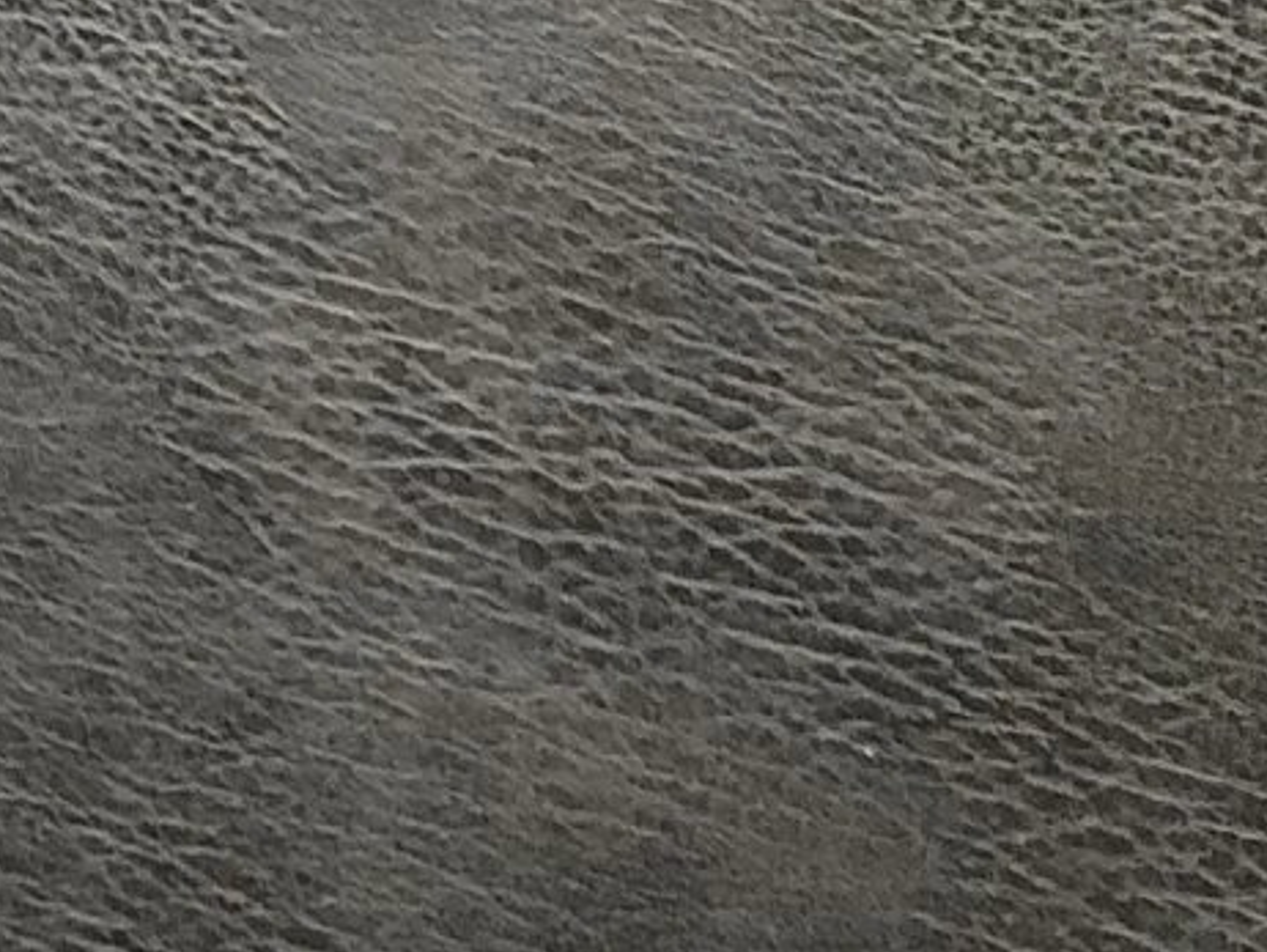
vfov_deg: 9.3
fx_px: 5676
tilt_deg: +9.0
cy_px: 1484
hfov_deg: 10.2
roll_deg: +0.3
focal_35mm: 155
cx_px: -2188
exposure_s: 1/25
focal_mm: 4
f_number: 1.8
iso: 40
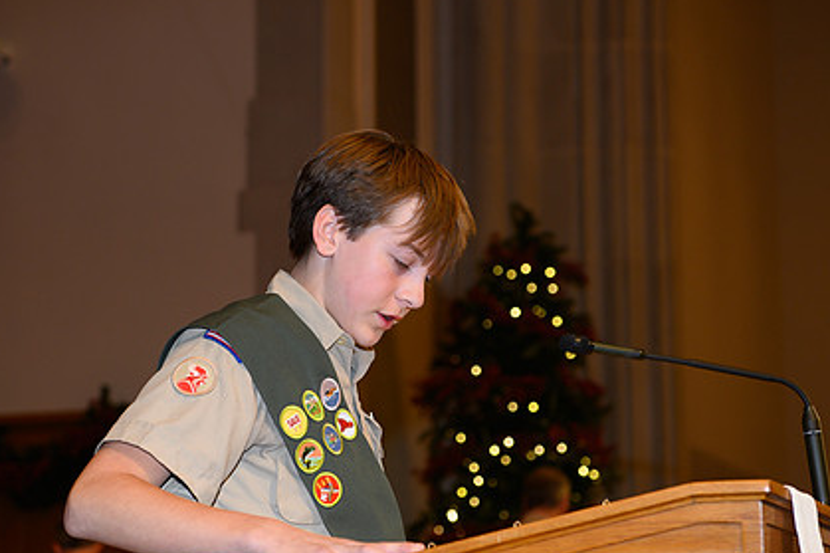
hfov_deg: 21.0
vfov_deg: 14.1
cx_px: 374
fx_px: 2235
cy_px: 326
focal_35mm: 97
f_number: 4.5
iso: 400
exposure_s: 1/60
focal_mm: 70
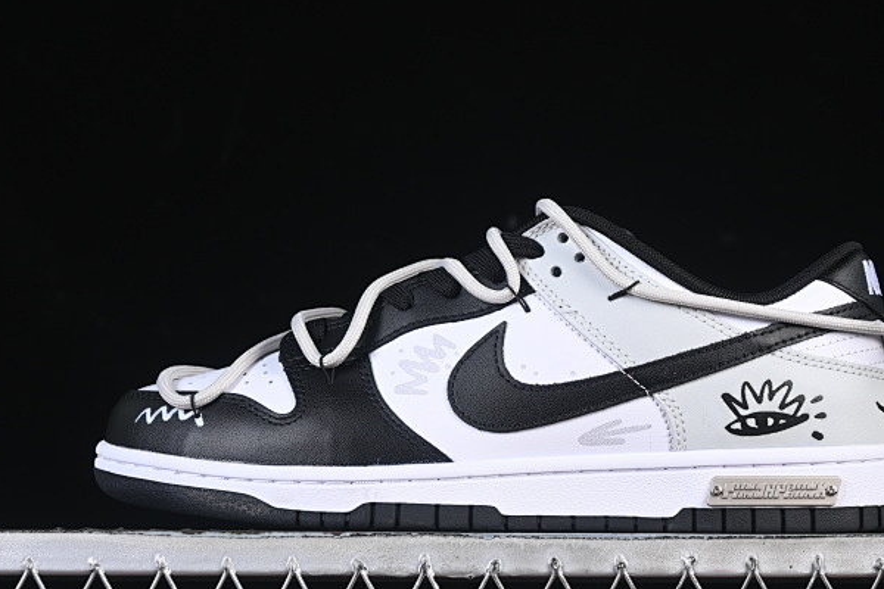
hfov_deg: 20.4
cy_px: 291
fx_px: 2455
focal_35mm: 100
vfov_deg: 13.7
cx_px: 501
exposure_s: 1/80
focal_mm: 50
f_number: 7.1
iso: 160
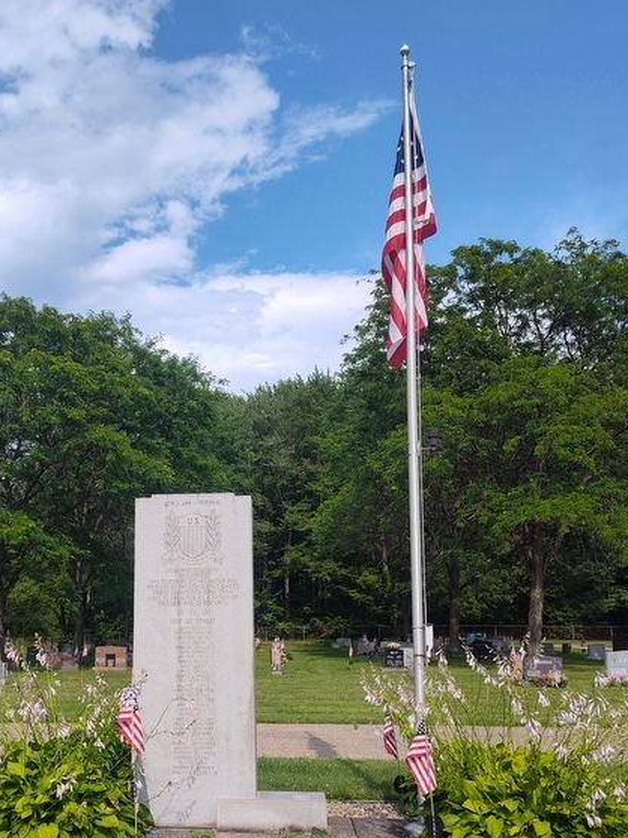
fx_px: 799
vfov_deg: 54.0
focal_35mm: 33
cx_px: 200
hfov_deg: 42.2
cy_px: 572
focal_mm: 5.56
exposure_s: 1/1530
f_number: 1.8
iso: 100
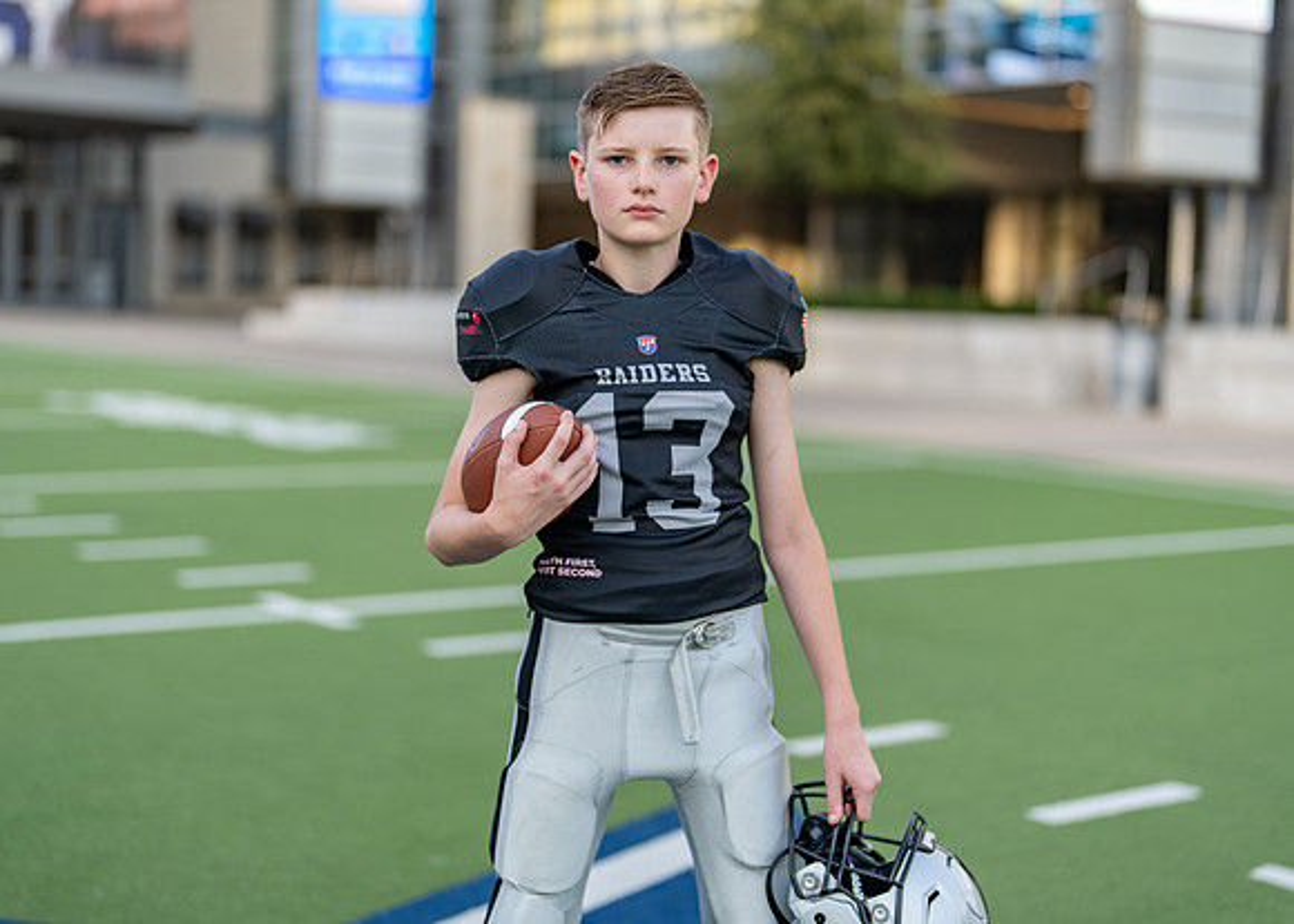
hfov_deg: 33.2
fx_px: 2169
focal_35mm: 59
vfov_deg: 24.0
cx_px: 668
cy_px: 435
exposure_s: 1/1600
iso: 100
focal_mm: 50
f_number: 1.2
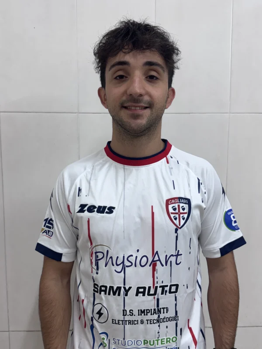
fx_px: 242
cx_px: 131
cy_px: 174
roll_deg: +0.2
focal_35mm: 24
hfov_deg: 56.8
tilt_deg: -6.3
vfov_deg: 71.6
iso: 160
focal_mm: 6.76
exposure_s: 1/100
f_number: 1.78
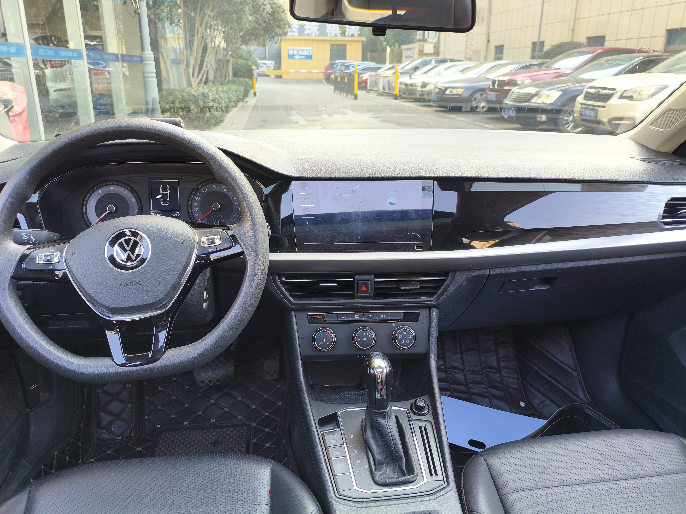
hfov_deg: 67.3
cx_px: 343
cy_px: 257
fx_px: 515
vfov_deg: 53.1
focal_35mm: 26
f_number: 1.5
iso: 50
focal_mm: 4.94
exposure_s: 1/118
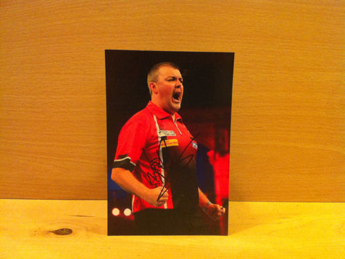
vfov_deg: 40.7
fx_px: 349
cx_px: 172
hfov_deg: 52.6
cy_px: 130
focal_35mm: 35
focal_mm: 3.85
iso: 400
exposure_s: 1/15
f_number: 2.8
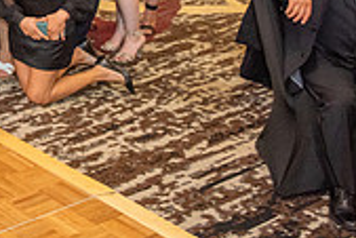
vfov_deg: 13.6
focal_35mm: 96
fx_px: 950
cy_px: -98
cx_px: -162
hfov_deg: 18.9
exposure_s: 1/160
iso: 1600
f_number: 2.8
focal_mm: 28
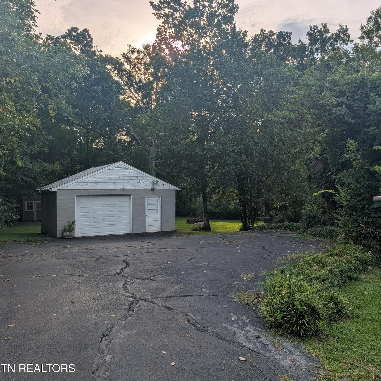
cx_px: 253
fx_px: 361
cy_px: 190
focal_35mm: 29
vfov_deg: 55.6
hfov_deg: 54.5
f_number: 1.68
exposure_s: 1/2252
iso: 15
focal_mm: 6.9
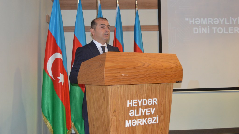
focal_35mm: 41
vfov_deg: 28.9
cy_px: 56
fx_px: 260
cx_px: 119
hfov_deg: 49.4
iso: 900
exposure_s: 1/60
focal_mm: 26
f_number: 4.2
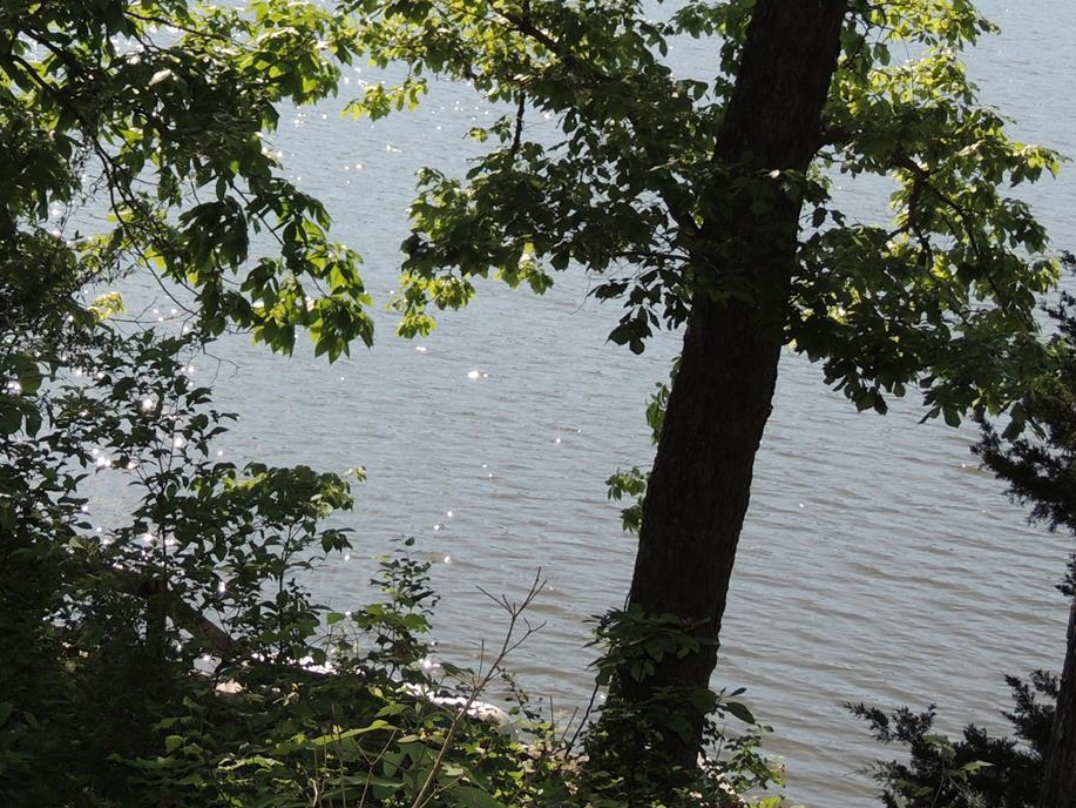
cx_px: 330
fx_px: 2549
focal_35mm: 82
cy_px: 112
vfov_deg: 17.8
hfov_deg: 23.7
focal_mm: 8.3
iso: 100
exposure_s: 1/800
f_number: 3.5
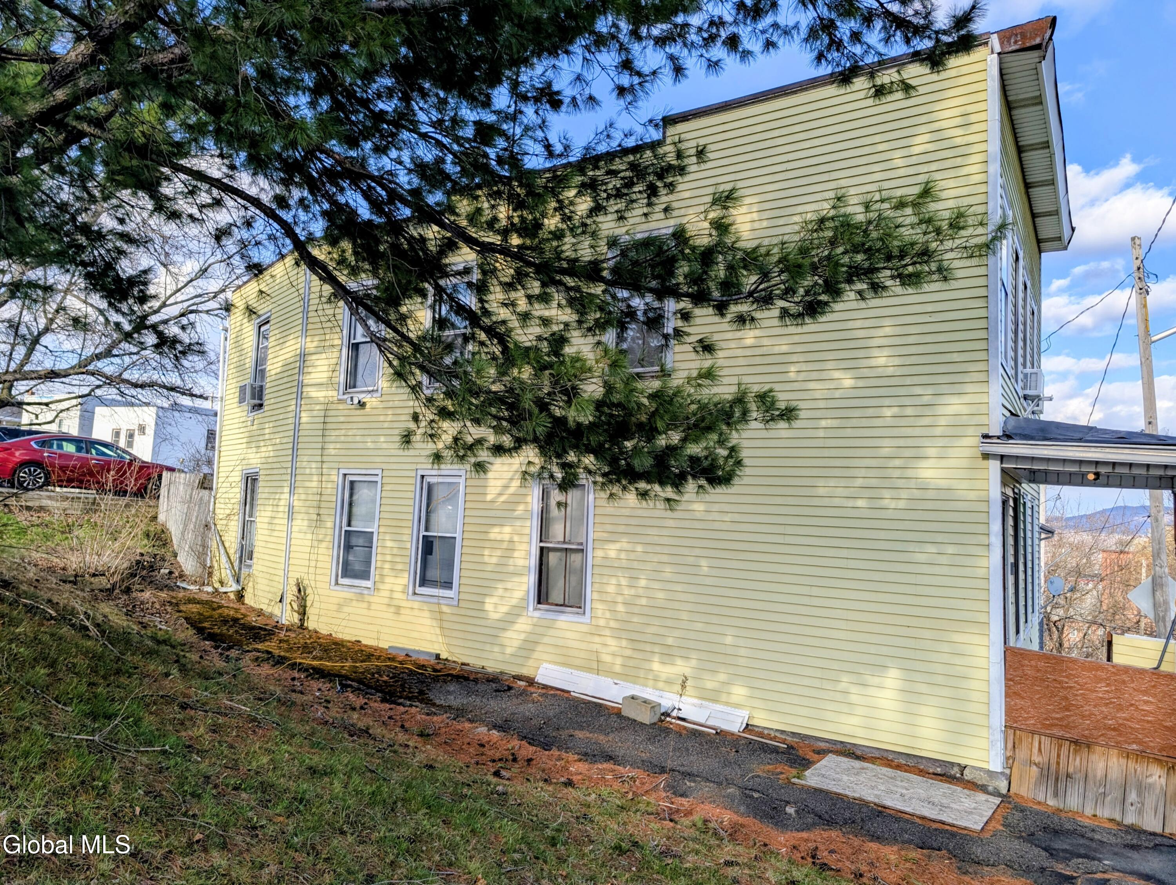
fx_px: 816
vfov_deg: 56.9
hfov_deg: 71.5
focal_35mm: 24
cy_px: 442
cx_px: 588
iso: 20
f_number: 1.68
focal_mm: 6.9
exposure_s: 1/659
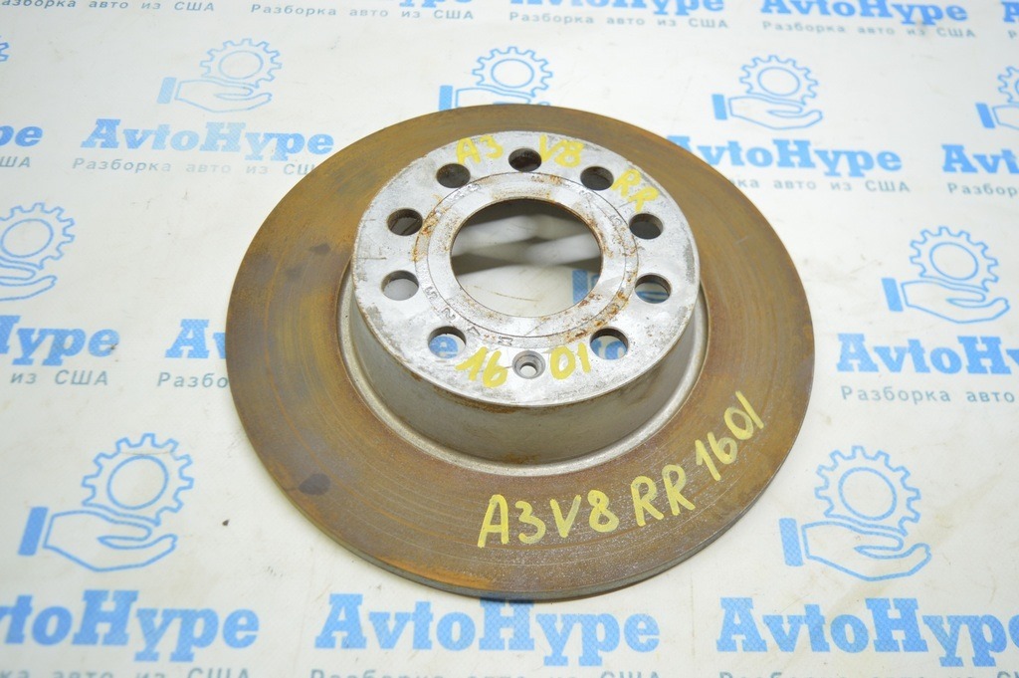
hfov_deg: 57.3
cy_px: 339
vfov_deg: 39.9
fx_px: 933
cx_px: 510
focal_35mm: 33
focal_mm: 22
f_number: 3.8
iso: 400
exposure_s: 1/40
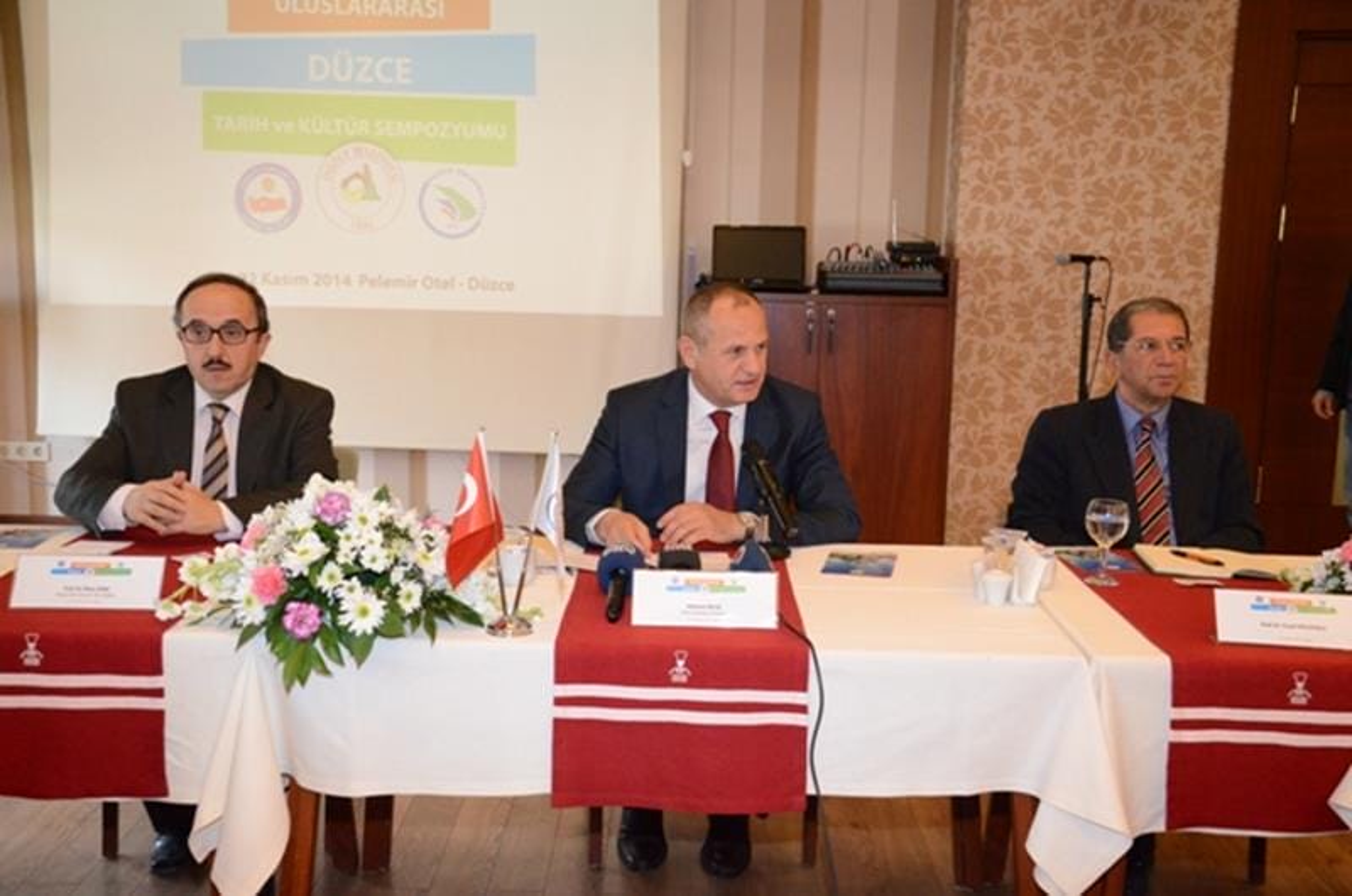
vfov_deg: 31.8
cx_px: 676
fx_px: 1574
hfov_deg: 46.5
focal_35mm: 42
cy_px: 448
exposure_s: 1/100
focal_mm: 28
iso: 4000
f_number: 4.2
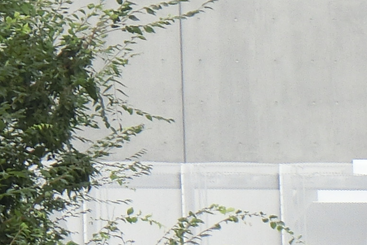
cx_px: -171
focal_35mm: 668
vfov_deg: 2.1
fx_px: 6809
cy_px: -272
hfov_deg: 3.1
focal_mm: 19.1
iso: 80
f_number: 5.7
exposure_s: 1/125
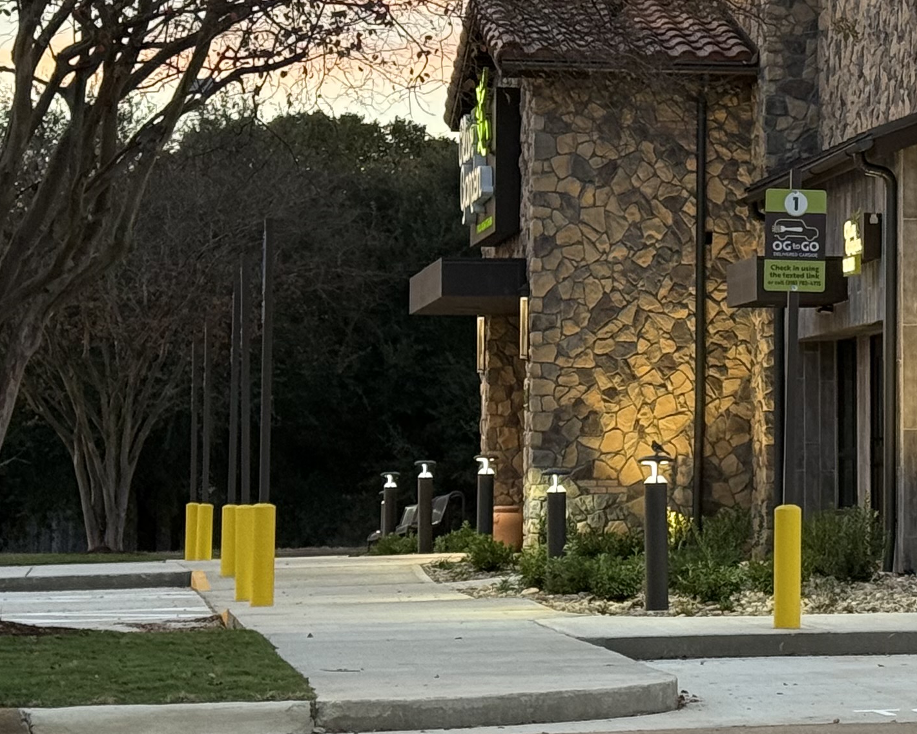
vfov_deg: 11.6
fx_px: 3610
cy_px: 225
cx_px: 1184
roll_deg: +0.2
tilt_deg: +4.3
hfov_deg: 13.9
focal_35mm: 133
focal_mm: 6.76
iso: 100
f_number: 1.78
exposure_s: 1/107
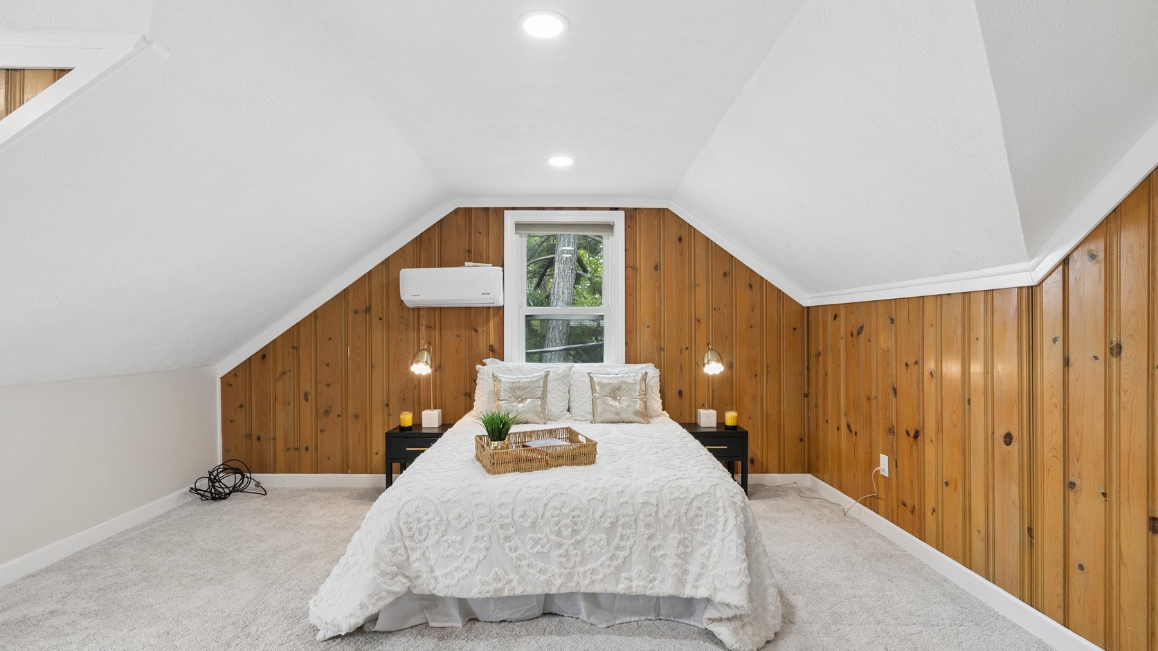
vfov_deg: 63.9
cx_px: 577
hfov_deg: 95.9
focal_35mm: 17
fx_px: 522
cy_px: 334
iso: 400
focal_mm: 16
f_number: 10
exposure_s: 1/13
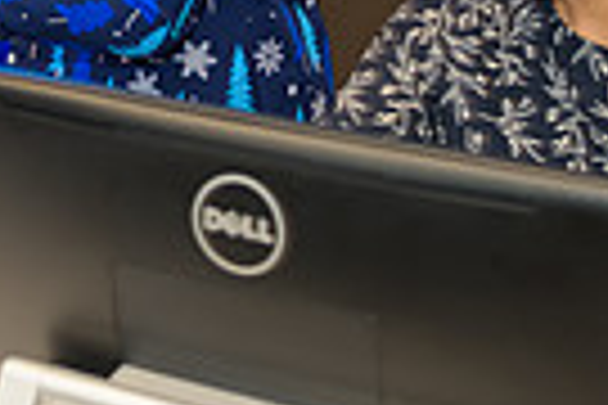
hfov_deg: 16.2
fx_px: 2111
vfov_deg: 10.2
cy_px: -362
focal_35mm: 125
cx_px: 68
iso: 400
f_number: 3.2
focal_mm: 29
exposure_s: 1/125
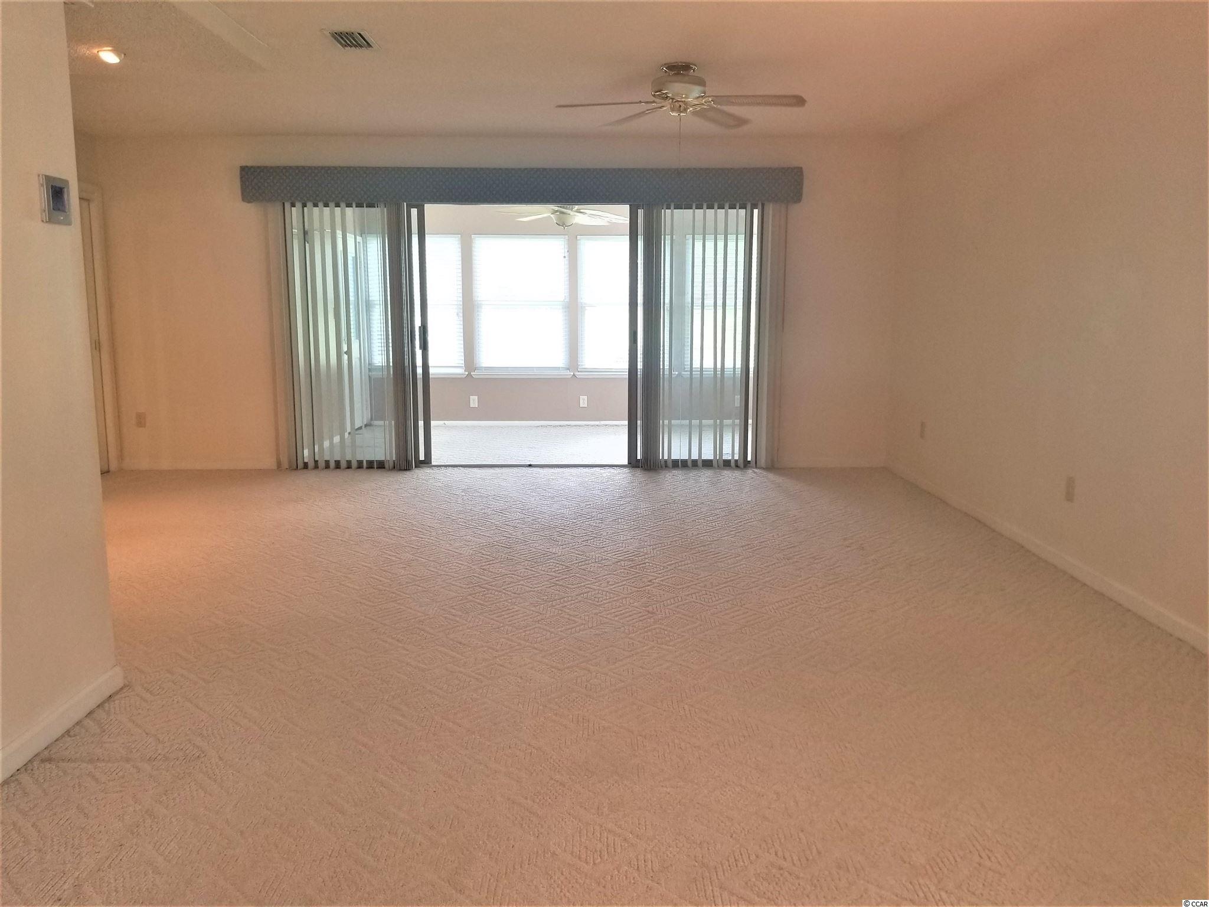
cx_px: 604
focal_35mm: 26
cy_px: 454
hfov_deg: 67.3
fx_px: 908
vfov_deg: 53.1
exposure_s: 1/60
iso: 80
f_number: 1.7
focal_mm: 4.3
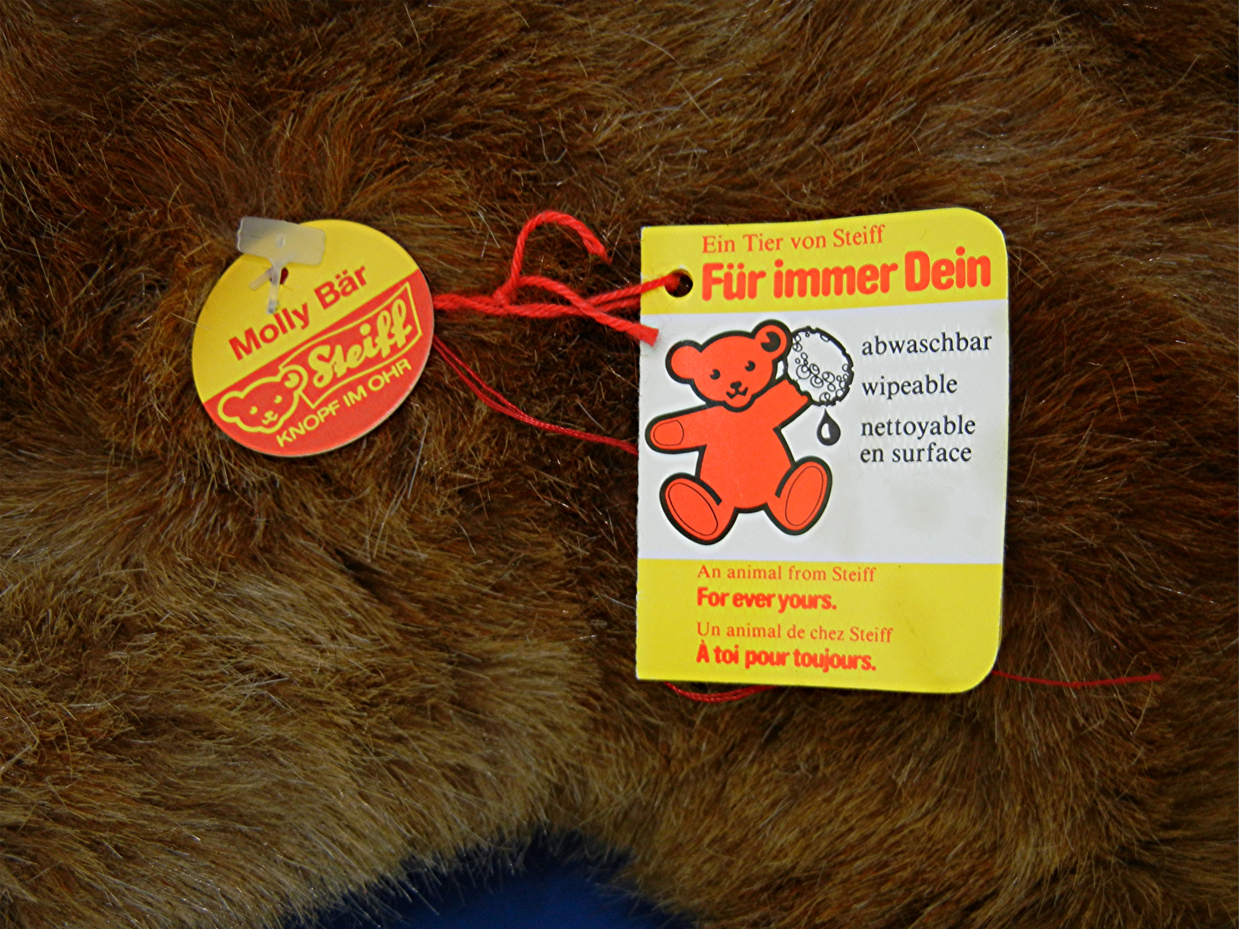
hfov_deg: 36.8
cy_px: 464
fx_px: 1861
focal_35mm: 52
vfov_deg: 28.0
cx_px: 620
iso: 200
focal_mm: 9.3
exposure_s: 1/30
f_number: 3.9
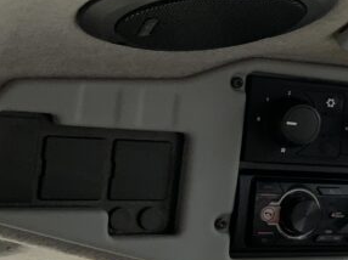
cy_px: 121
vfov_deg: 14.2
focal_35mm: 104
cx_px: 505
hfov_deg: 17.3
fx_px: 1045
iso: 16
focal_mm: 3
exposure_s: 1/386
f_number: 1.8
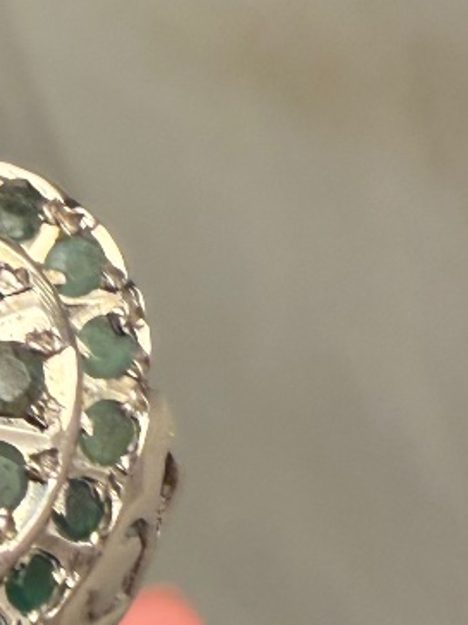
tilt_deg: -27.1
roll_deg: +16.0
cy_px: 486
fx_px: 1551
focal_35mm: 86
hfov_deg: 15.7
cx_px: -249
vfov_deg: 22.5
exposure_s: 1/50
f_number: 2.2
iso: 250
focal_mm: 2.22
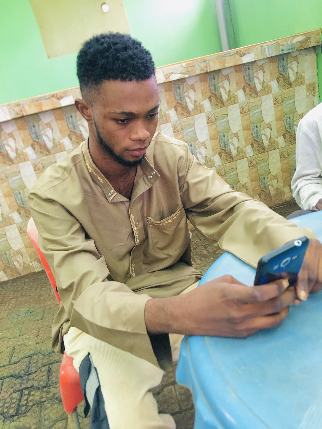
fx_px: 360
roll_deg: +13.9
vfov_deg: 61.7
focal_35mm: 29
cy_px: 214
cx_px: 161
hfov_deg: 48.2
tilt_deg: -20.0
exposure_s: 1/17
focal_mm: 4.15
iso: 64
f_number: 2.2
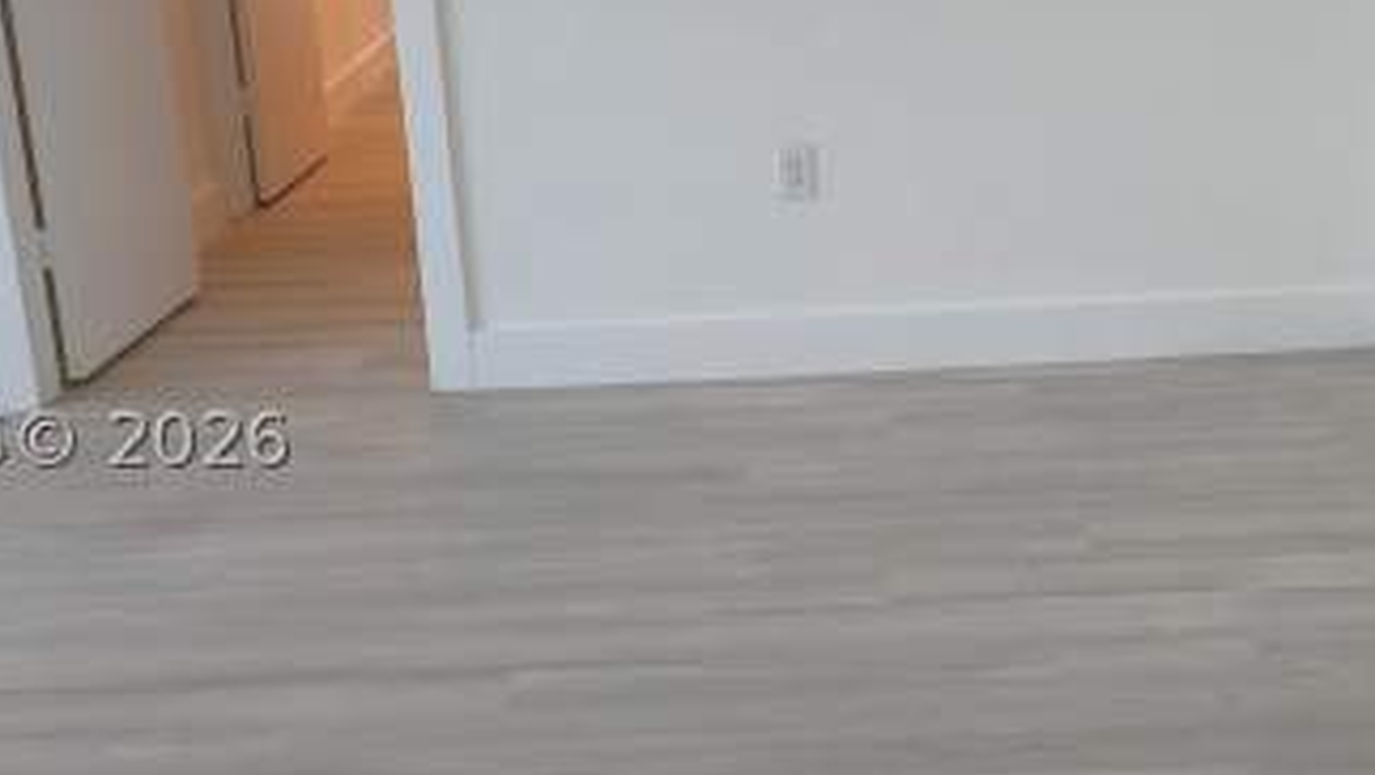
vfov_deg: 19.4
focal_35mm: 62
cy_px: 439
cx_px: 941
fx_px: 2261
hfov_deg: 33.5
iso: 64
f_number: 1.7
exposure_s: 1/60
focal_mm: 6.3
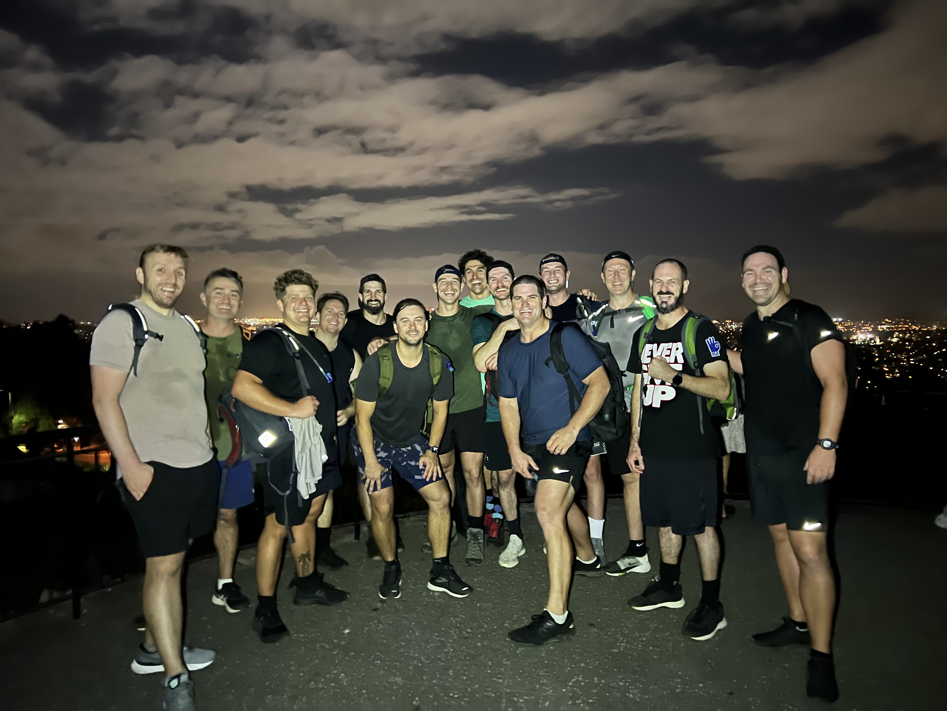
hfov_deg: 67.3
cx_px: 474
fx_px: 711
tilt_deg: -2.9
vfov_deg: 53.1
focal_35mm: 26
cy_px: 356
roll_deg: +0.7
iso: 3200
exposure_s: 1/15
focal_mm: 5.7
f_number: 1.5
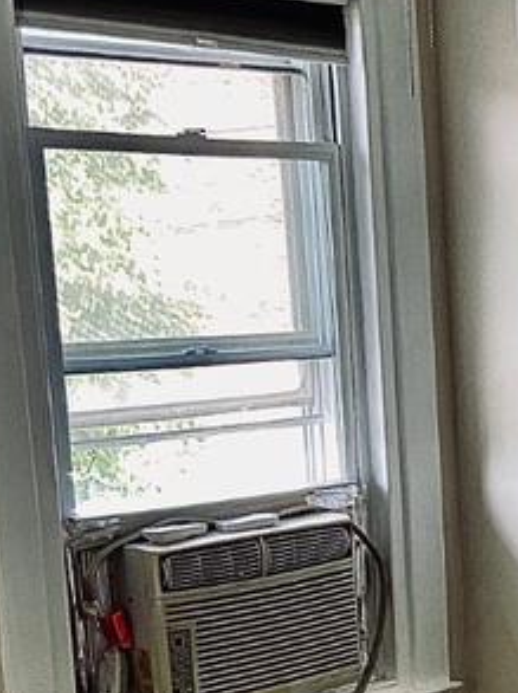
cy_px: 681
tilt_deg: -13.1
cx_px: 854
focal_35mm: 96
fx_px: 1920
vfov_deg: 19.9
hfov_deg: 14.1
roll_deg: -0.1
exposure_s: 1/60
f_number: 1.8
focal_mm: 4.25
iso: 200
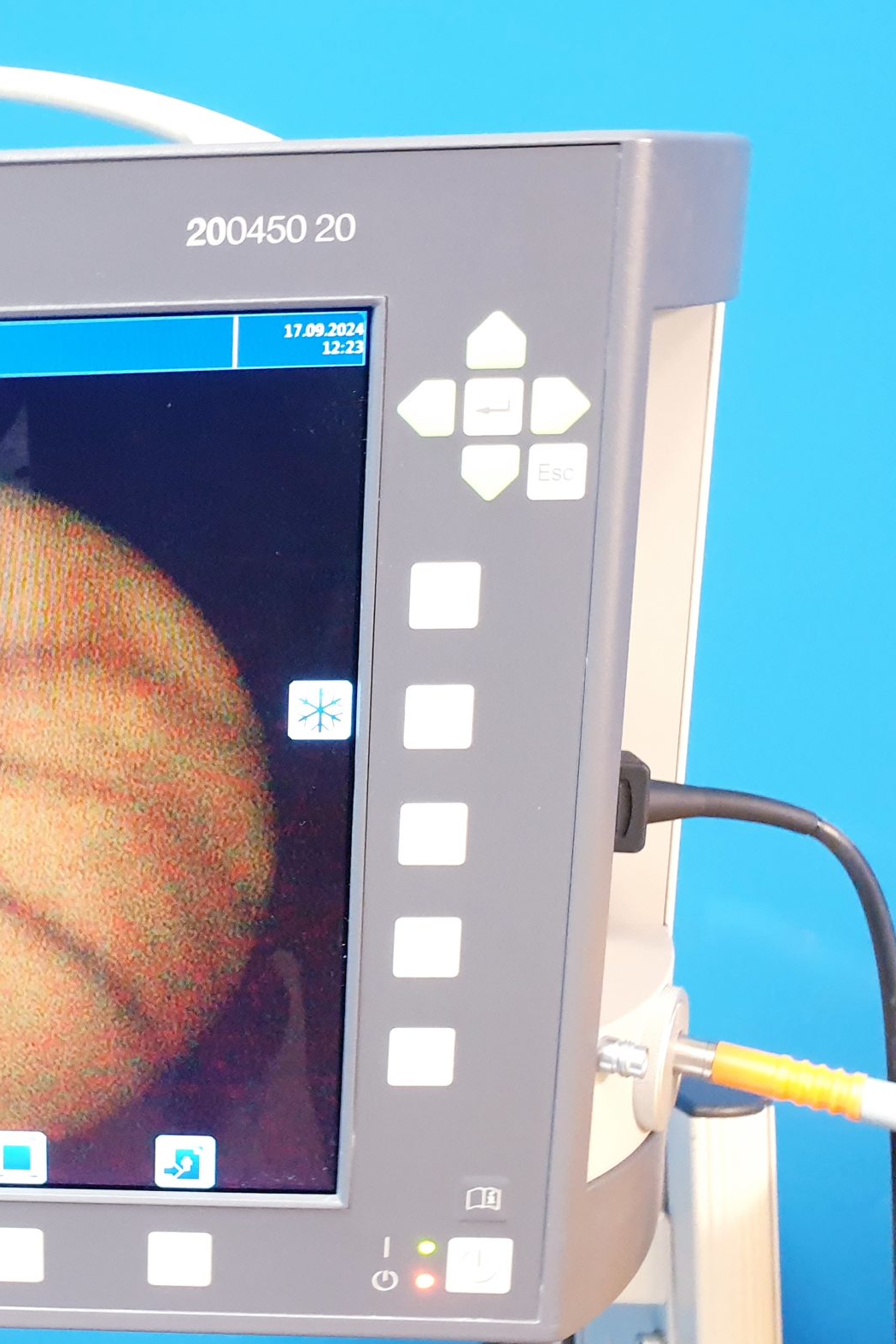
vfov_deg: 44.5
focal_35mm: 44
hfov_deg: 27.7
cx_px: -102
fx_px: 1642
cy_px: 655
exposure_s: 1/20
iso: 320
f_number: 2.4
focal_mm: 4.3
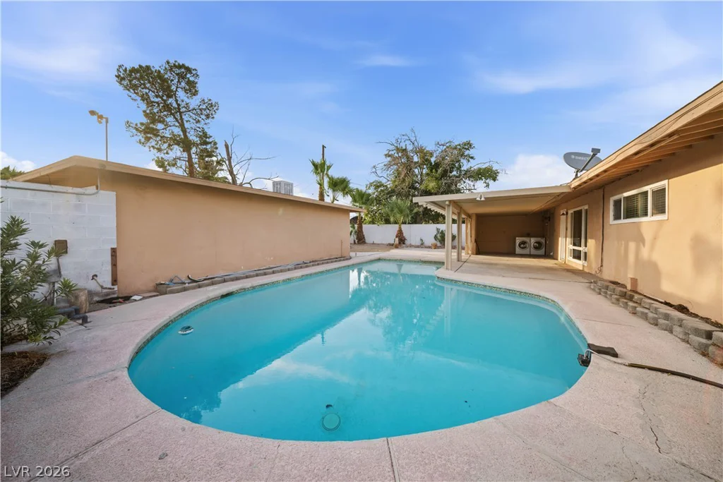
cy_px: 241
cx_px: 362
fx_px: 241
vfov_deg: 90.0
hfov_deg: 112.6
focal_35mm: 12
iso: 400
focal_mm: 12
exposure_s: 1/200
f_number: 7.1
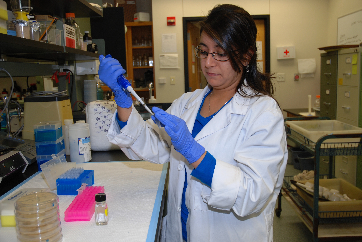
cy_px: 121
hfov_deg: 51.2
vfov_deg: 35.6
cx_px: 181
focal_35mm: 38
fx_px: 378
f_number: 5
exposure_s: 1/60
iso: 200
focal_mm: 25
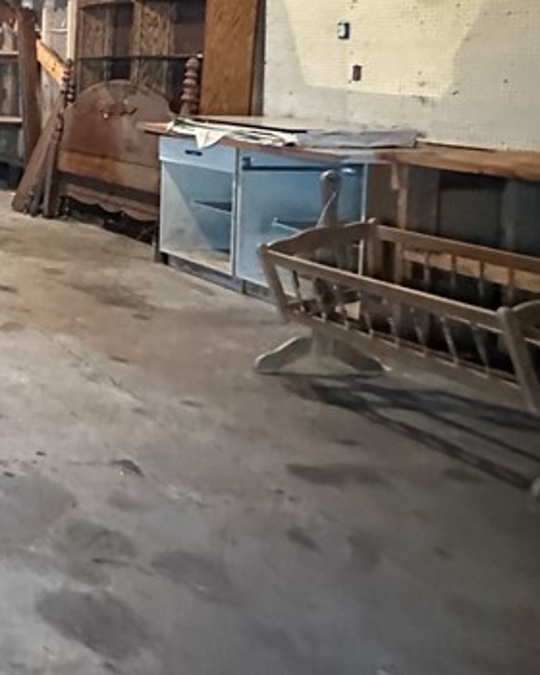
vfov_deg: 42.6
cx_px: -442
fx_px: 799
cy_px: 91
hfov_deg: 21.9
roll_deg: -0.7
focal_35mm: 40
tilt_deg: -2.5
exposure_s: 1/30
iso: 1000
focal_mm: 2.22
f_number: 2.2
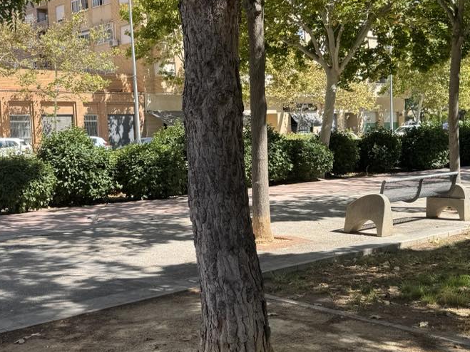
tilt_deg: -3.4
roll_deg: +1.5
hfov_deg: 37.5
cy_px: 181
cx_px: 216
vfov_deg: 28.6
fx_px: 692
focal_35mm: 51
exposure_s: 1/1425
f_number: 1.78
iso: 80
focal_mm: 6.76
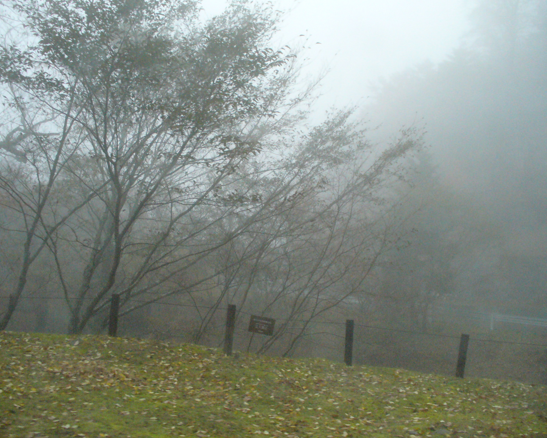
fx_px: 631
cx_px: 260
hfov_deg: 46.8
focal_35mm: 39
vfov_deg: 38.2
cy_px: 219
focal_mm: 6.1
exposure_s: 1/500
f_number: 2.8
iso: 400
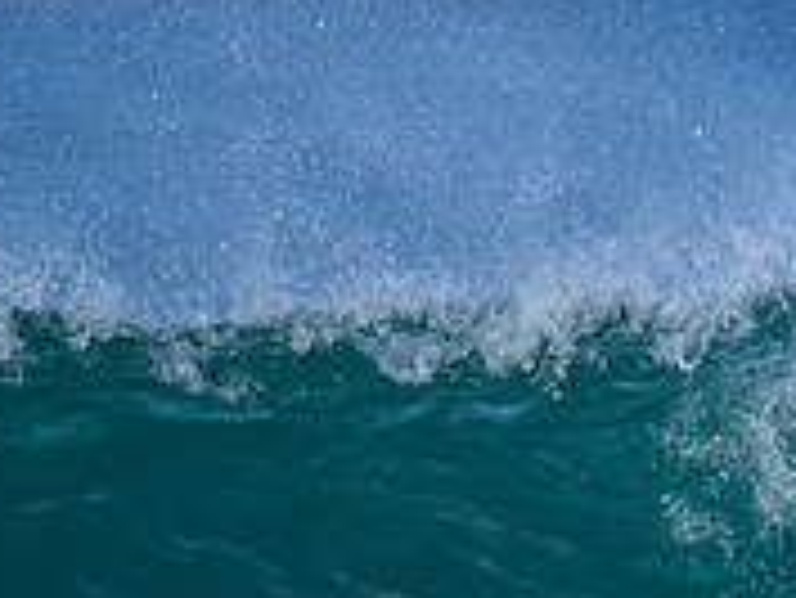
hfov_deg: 0.6
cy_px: 845
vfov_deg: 0.4
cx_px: 1655
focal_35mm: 3467
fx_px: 79778
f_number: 6.3
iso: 320
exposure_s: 1/2000
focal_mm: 800
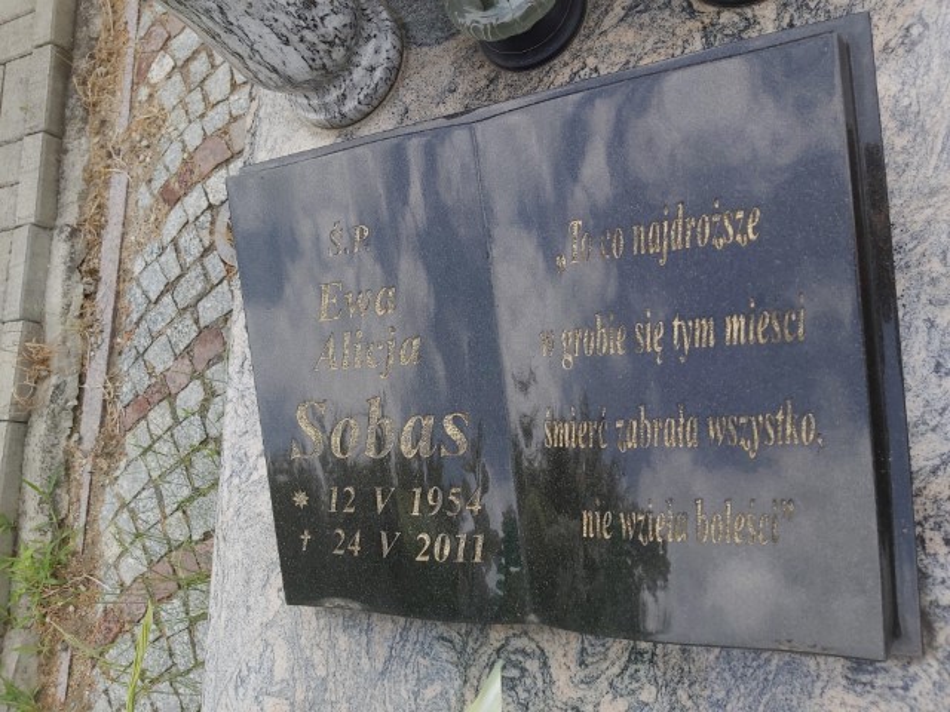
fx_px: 714
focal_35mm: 26
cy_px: 356
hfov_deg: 67.3
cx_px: 475
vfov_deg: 53.1
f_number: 1.7
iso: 64
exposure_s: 1/566
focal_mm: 3.92
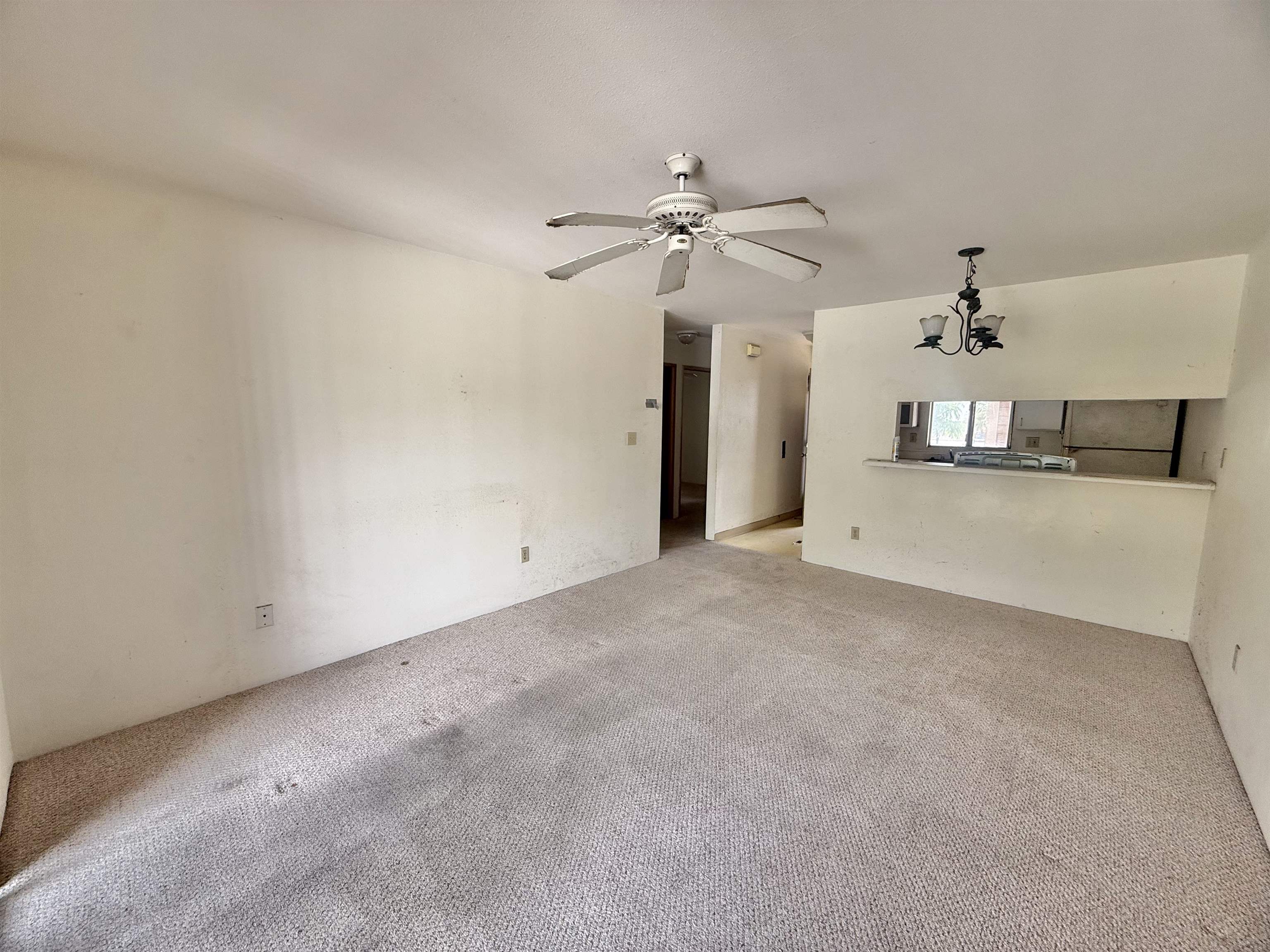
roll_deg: -0.7
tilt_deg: -6.8
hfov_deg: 102.1
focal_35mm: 14
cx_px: 635
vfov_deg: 85.7
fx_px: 514
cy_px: 476
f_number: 2.2
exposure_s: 1/99
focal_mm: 2.22
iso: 100
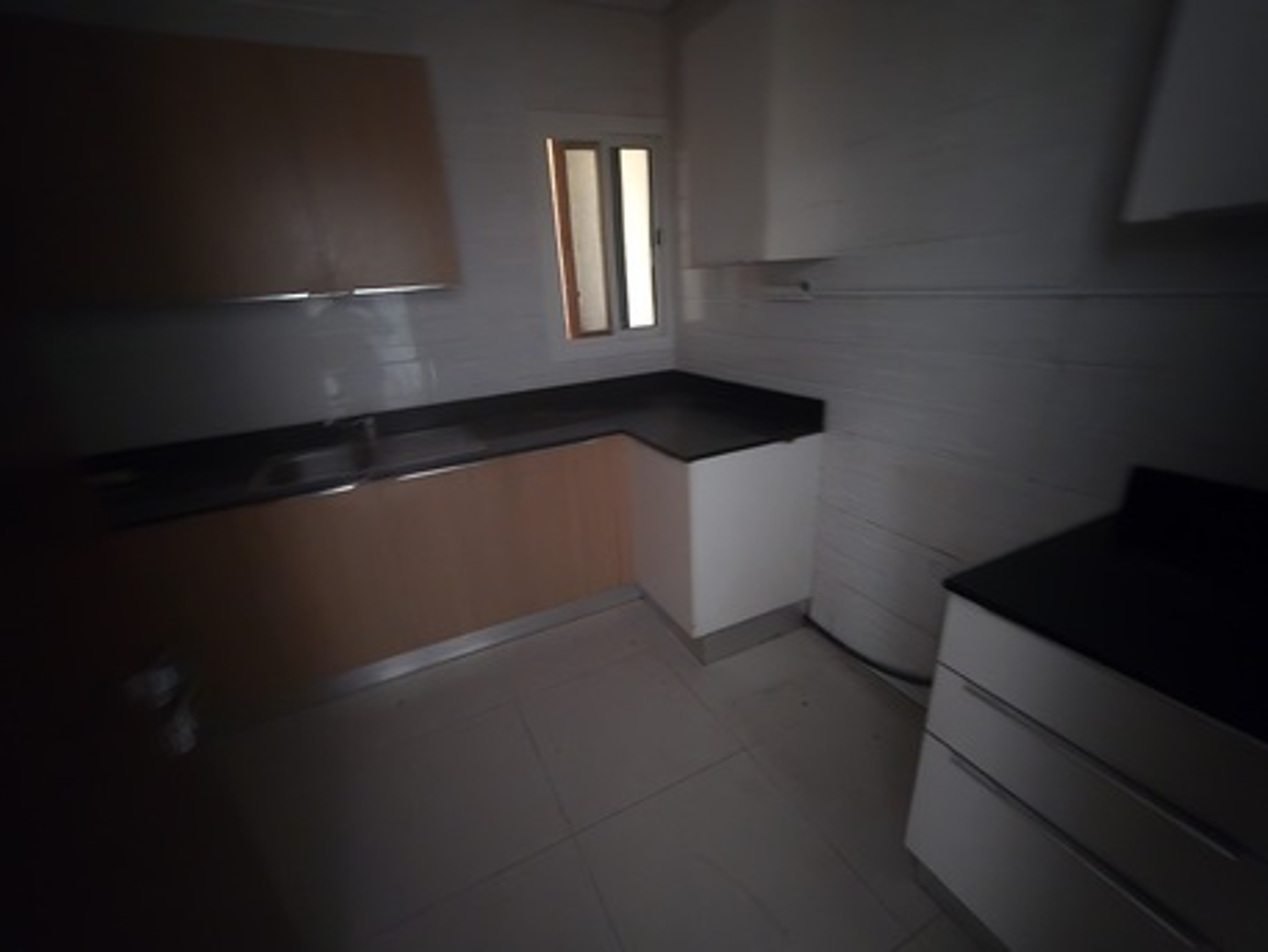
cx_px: 634
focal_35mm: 13
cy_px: 476
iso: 1250
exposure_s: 1/8
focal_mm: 2.2
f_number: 1.9
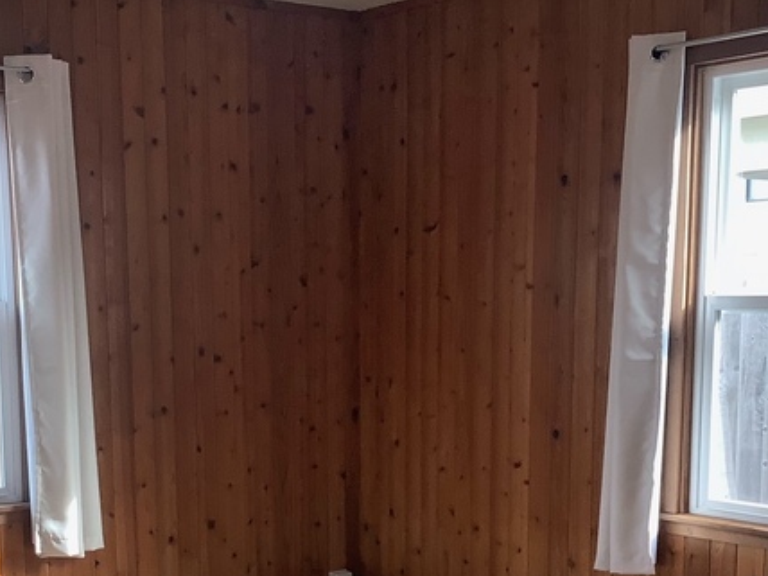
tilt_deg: -9.7
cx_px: 240
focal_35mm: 58
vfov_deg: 24.7
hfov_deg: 32.9
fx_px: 1287
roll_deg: +0.7
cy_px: 481
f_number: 2.4
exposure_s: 1/60
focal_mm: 3.3
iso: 64
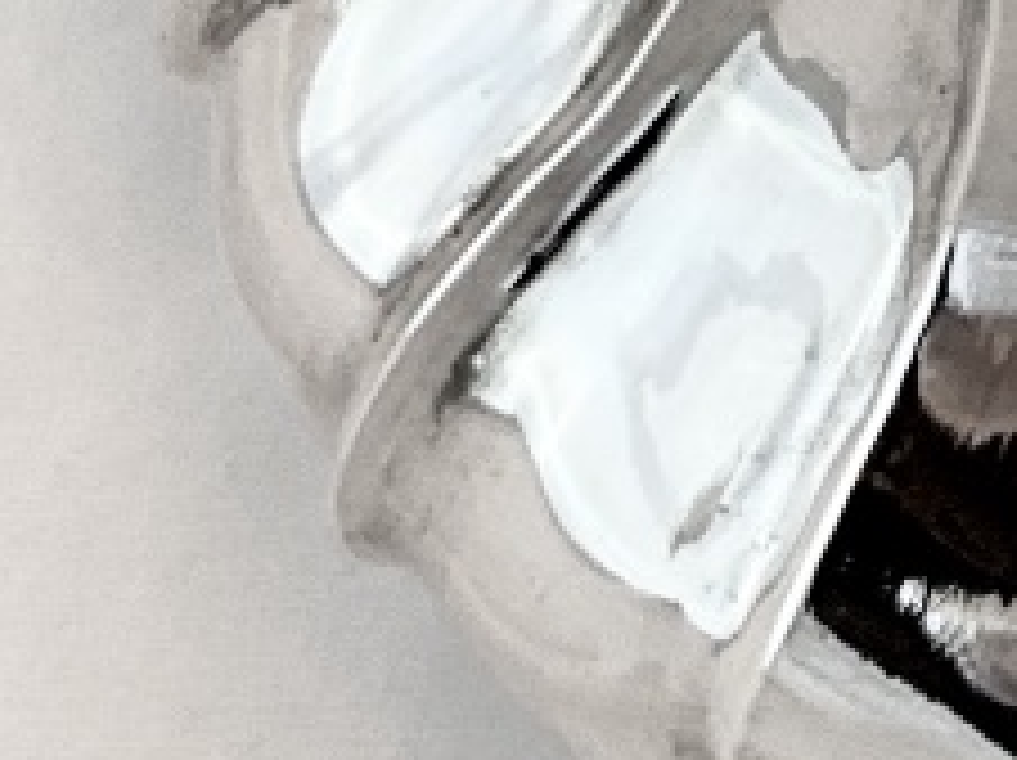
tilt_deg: -59.7
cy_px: -441
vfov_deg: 9.3
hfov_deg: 12.3
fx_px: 4520
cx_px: 1467
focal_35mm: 154
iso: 40
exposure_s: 1/100
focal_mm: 3
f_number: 1.8
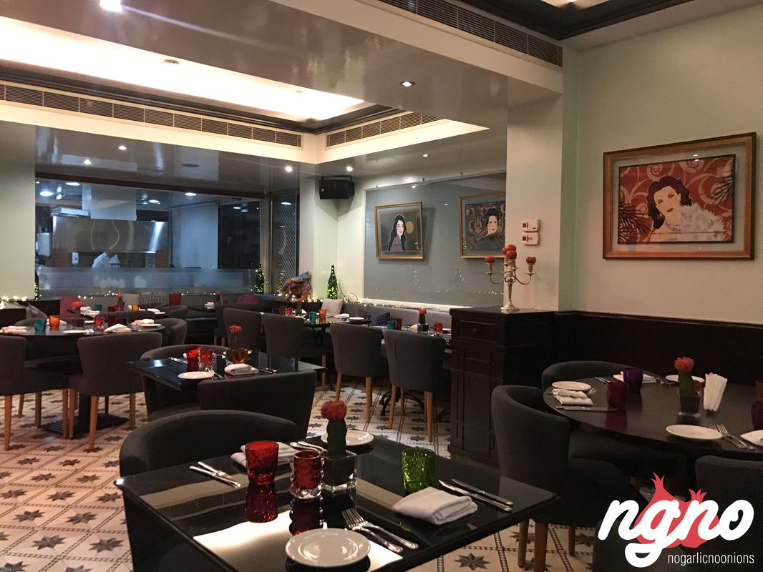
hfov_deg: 63.4
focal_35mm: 28
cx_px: 382
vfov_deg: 49.8
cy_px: 286
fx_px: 617
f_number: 1.8
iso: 100
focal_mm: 3.99
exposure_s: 1/13
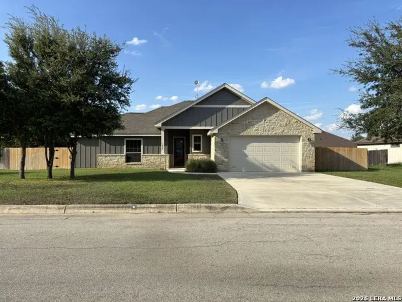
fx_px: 302
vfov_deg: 53.1
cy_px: 151
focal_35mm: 26
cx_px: 201
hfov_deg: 67.3
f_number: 1.6
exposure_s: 1/3106
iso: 50
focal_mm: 5.96
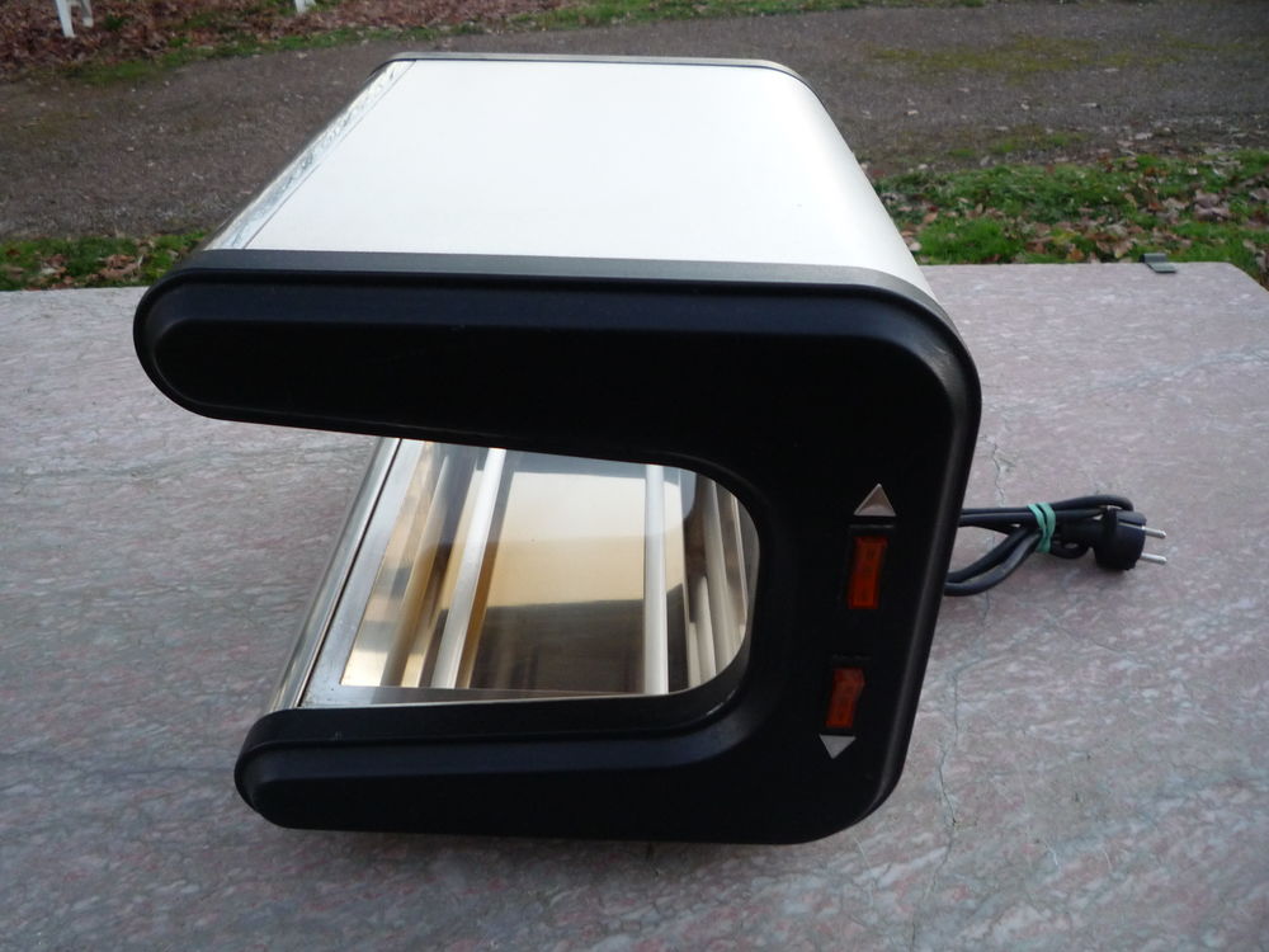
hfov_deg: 60.0
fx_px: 1100
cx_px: 634
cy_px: 476
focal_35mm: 30
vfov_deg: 46.8
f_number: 3.3
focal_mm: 5.2
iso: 250
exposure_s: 1/30
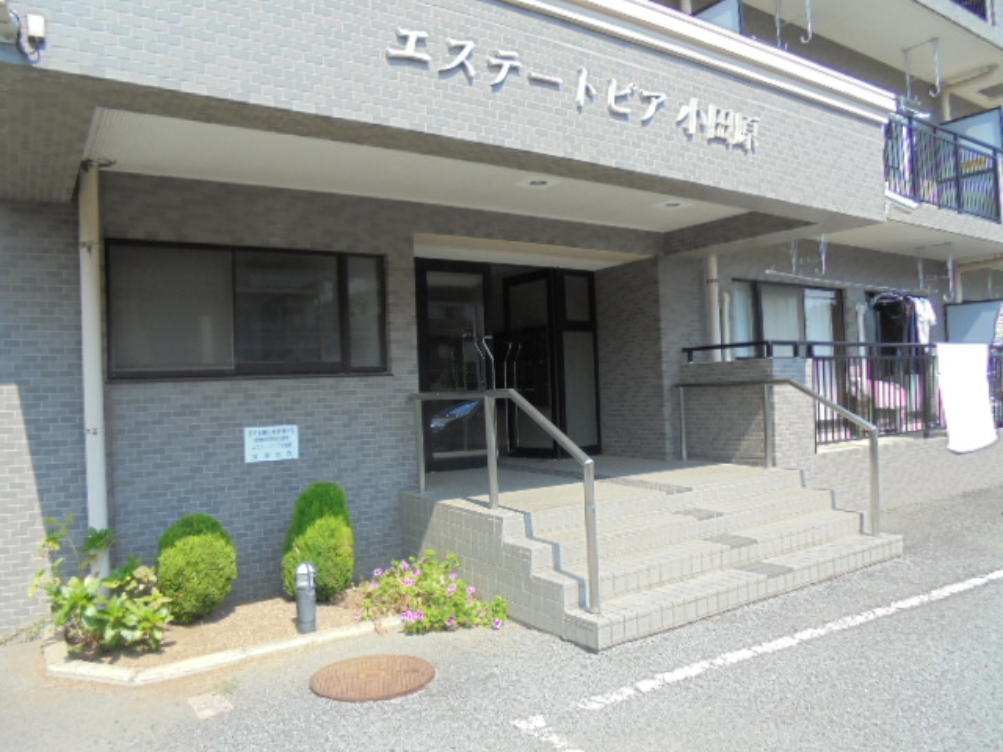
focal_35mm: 26
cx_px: 502
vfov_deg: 53.1
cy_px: 376
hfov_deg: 67.3
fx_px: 753
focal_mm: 4.6
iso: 100
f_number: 3.5
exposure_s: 1/400
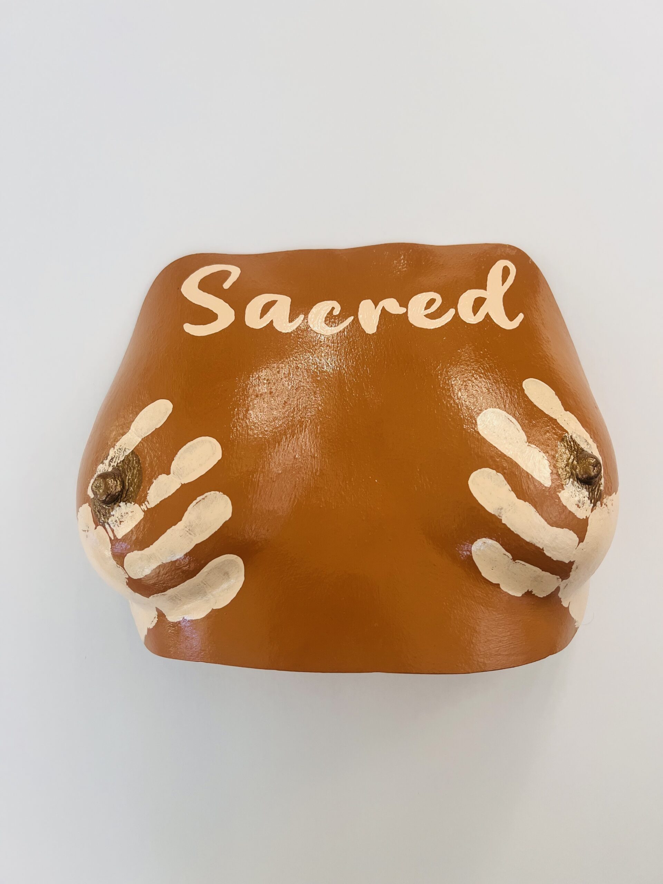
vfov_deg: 67.3
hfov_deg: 53.1
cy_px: 442
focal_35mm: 26
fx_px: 664
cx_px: 332
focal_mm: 5.7
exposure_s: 1/121
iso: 100
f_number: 1.5
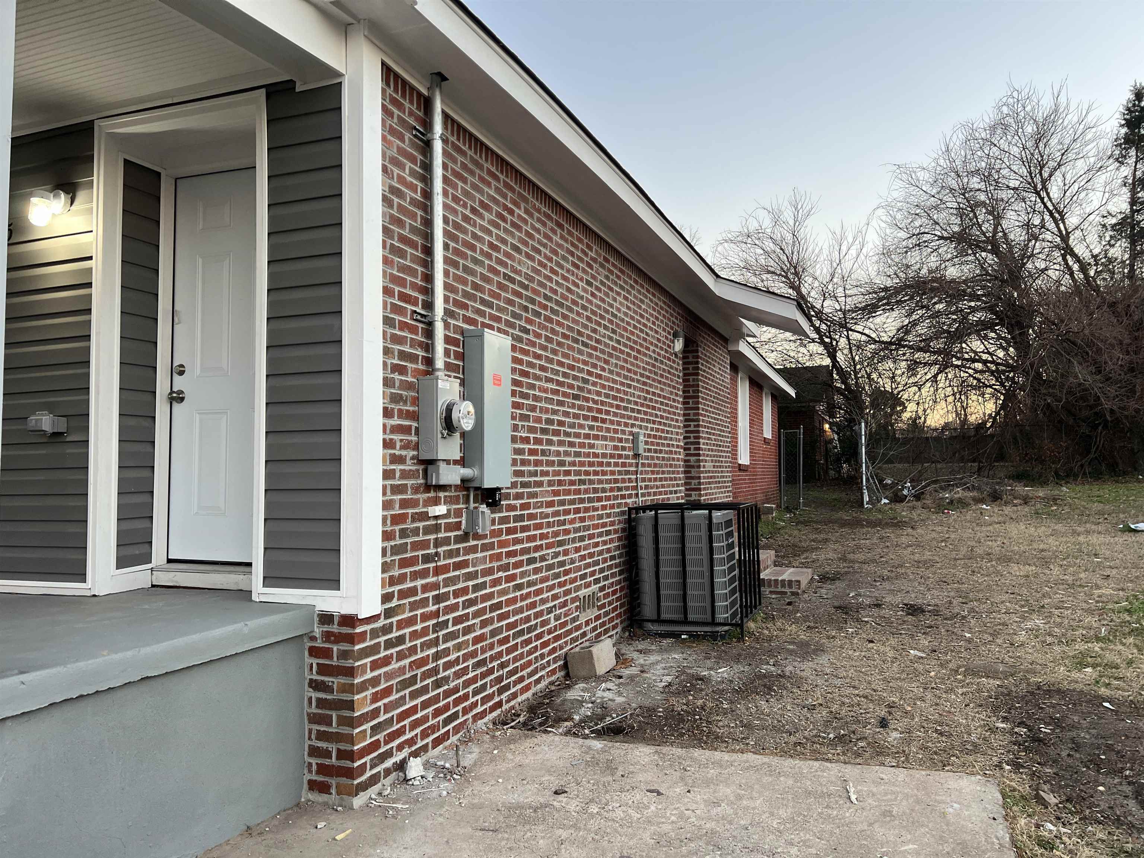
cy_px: 429
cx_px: 572
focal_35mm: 26
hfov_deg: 67.3
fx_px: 859
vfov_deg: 53.1
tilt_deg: +4.0
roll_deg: +0.9
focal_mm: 5.7
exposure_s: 1/118
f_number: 1.5
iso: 125
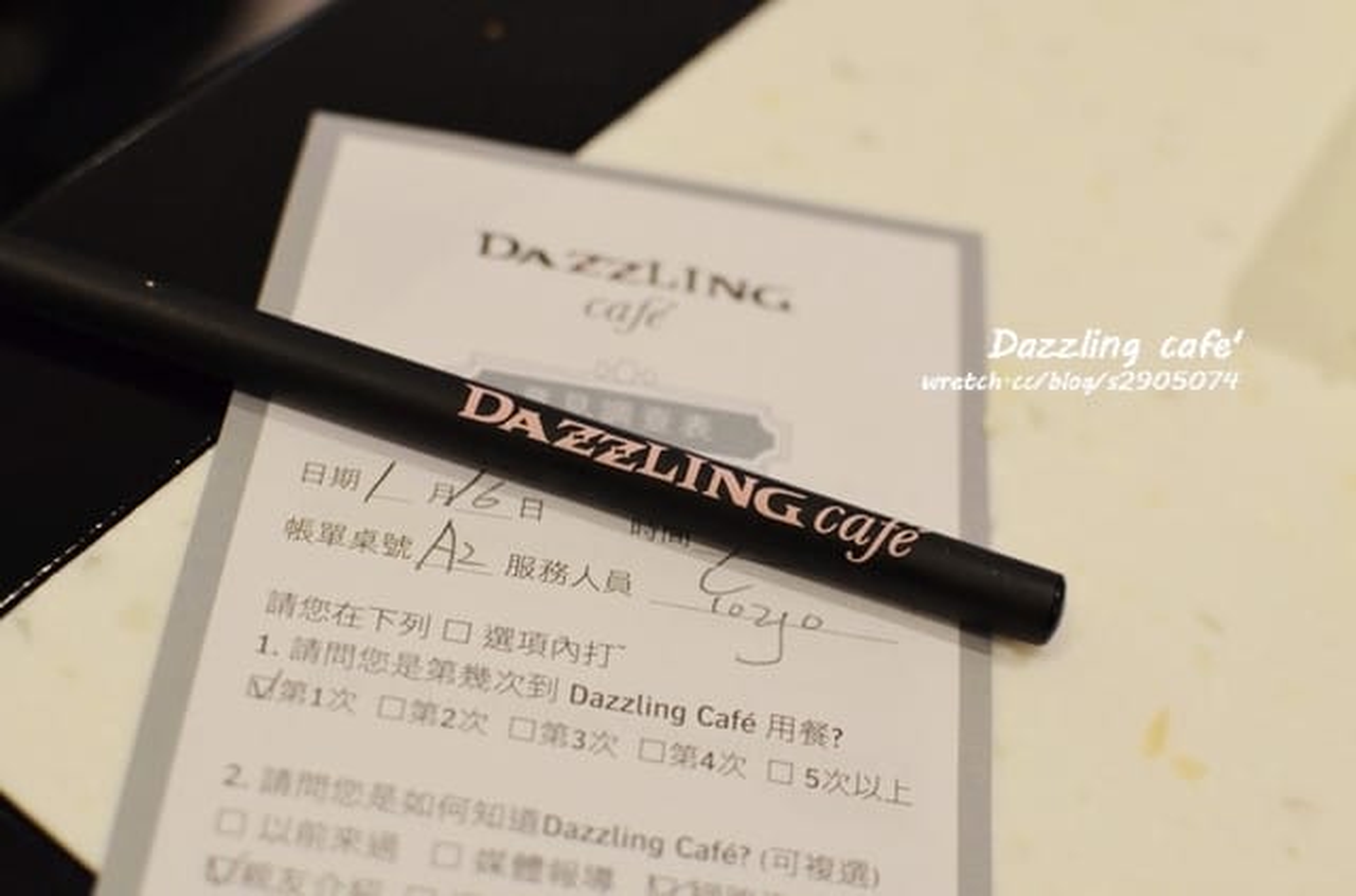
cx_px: 678
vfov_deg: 25.6
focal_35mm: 52
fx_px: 1972
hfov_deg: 37.9
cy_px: 448
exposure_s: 1/80
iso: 1600
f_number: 4
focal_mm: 35
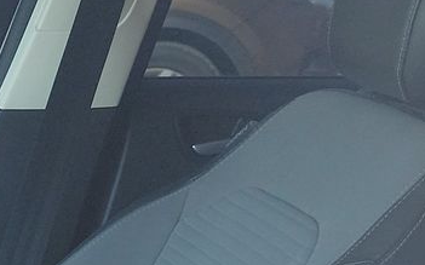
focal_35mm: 116
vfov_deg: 9.9
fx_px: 1343
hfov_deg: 14.6
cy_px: 636
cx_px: -440
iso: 50
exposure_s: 1/156
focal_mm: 6.7
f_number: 1.8
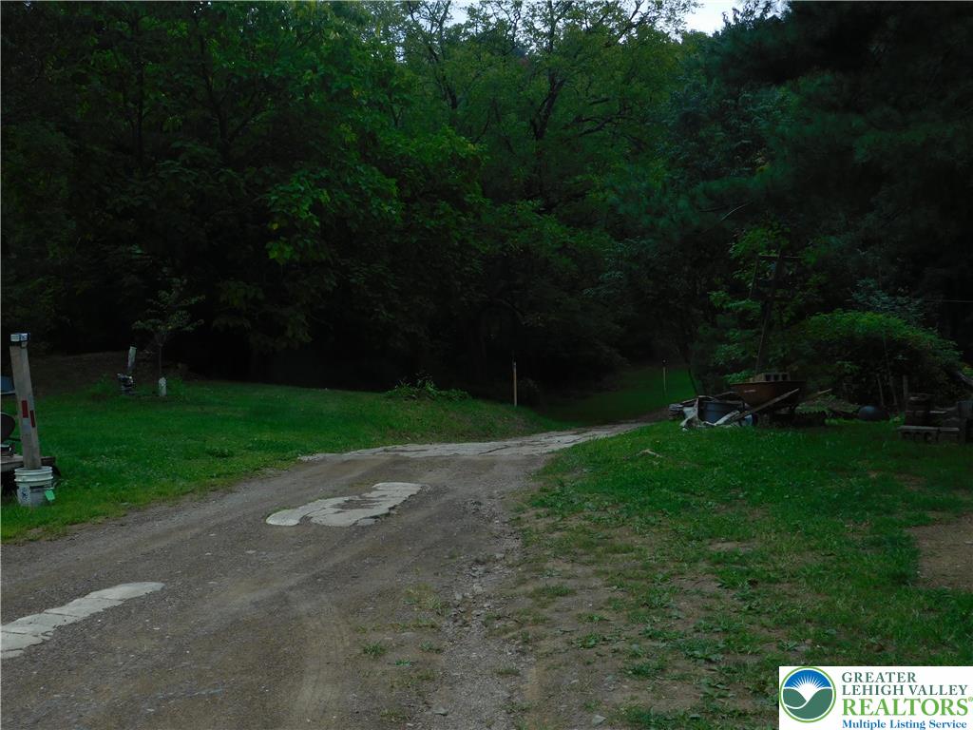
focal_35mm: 40
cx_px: 486
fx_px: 1124
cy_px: 365
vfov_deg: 36.0
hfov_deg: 46.8
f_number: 3.6
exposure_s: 1/640
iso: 125
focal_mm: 7.1
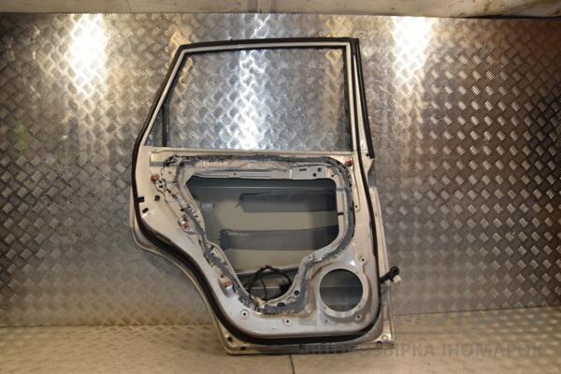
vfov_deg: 47.9
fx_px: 421
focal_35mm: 27
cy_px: 187
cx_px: 280
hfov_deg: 67.4
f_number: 8
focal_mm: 18
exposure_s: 1/200
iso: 800
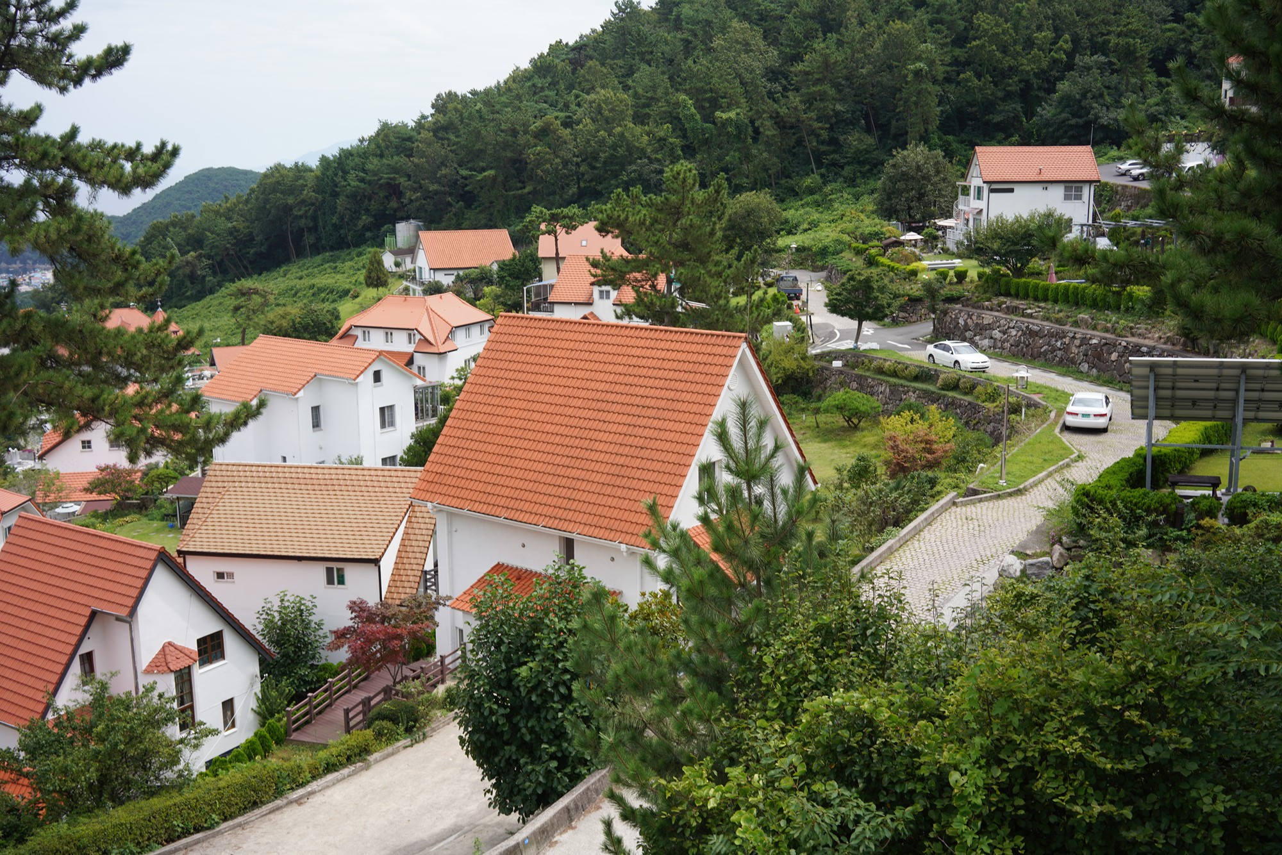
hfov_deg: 54.4
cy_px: 428
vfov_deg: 37.9
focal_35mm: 35
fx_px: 1246
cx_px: 641
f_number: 9
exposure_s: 1/125
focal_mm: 35
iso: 100
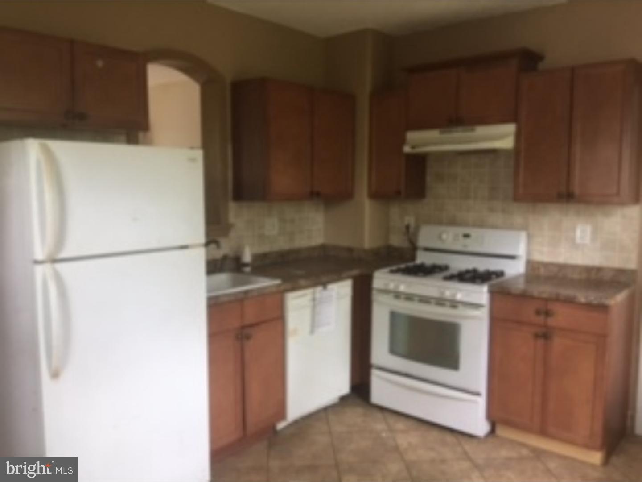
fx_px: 538
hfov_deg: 61.7
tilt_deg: -5.2
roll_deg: +0.3
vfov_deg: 48.2
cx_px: 321
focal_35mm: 29
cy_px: 241
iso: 32
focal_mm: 4.15
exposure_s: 1/15
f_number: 2.2
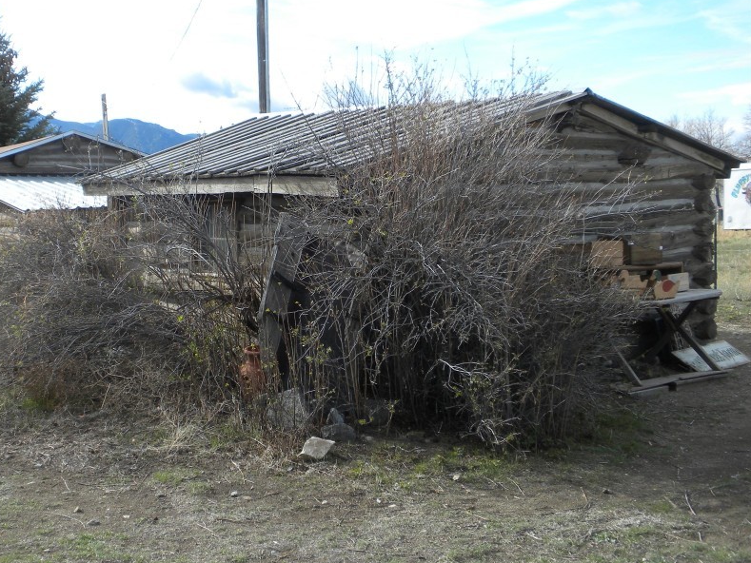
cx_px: 267
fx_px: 1042
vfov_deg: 30.3
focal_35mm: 48
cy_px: 292
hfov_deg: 39.3
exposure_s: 1/410
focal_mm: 6.6
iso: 64
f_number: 3.5
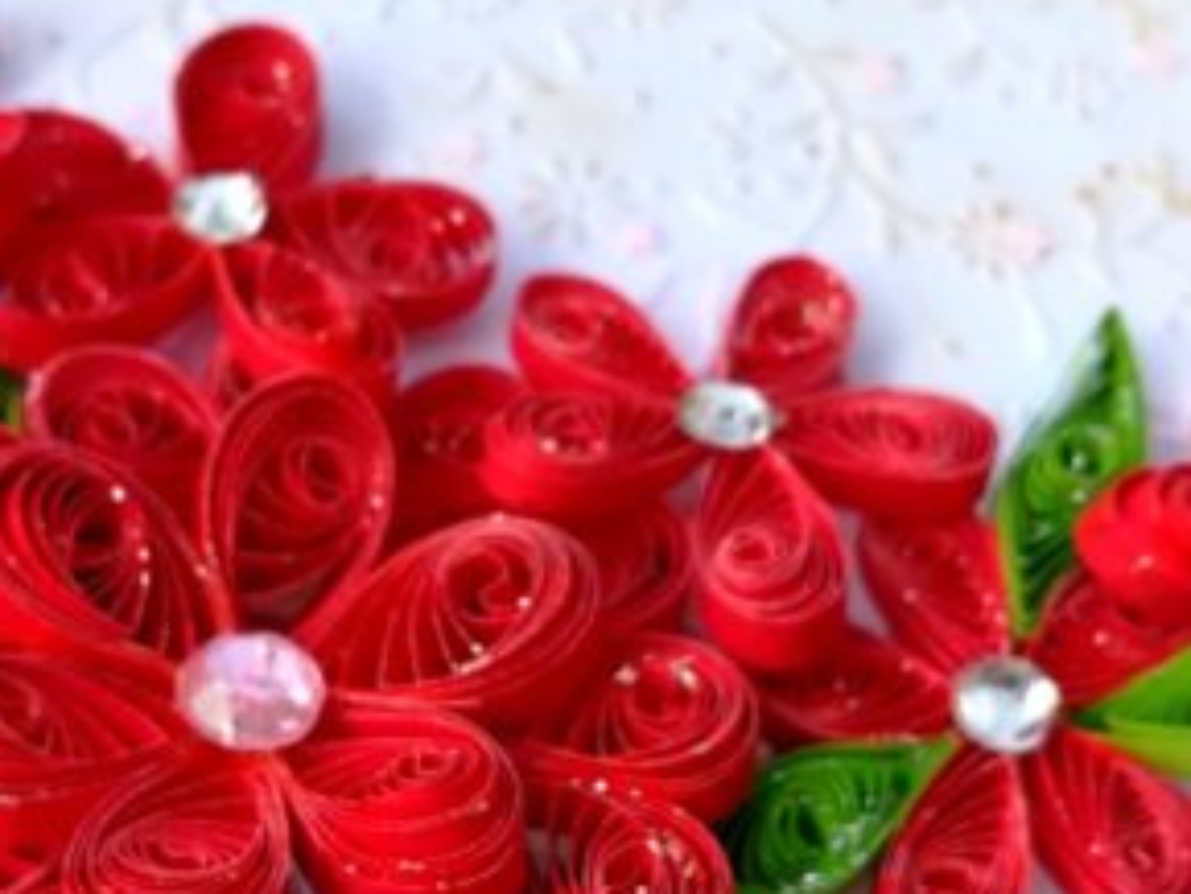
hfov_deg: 35.5
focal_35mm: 54
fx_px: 1859
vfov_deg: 27.0
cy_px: 494
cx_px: 519
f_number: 2.2
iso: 50
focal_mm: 3.83
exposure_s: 1/394
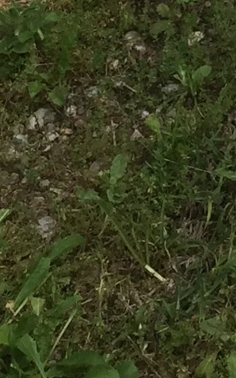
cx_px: 575
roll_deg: +1.4
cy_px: -514
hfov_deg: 6.9
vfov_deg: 10.3
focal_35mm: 178
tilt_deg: -19.7
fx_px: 1834
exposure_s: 1/1364
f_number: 2.2
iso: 32
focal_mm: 4.15
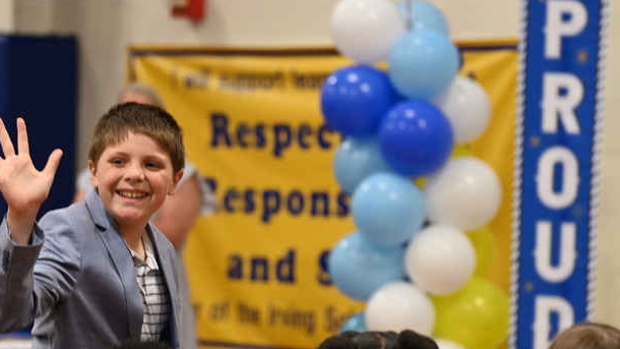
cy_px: 213
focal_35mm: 202
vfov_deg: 6.0
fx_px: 3321
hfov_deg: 10.7
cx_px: 256
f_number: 2.8
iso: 1000
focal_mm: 115
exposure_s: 1/125
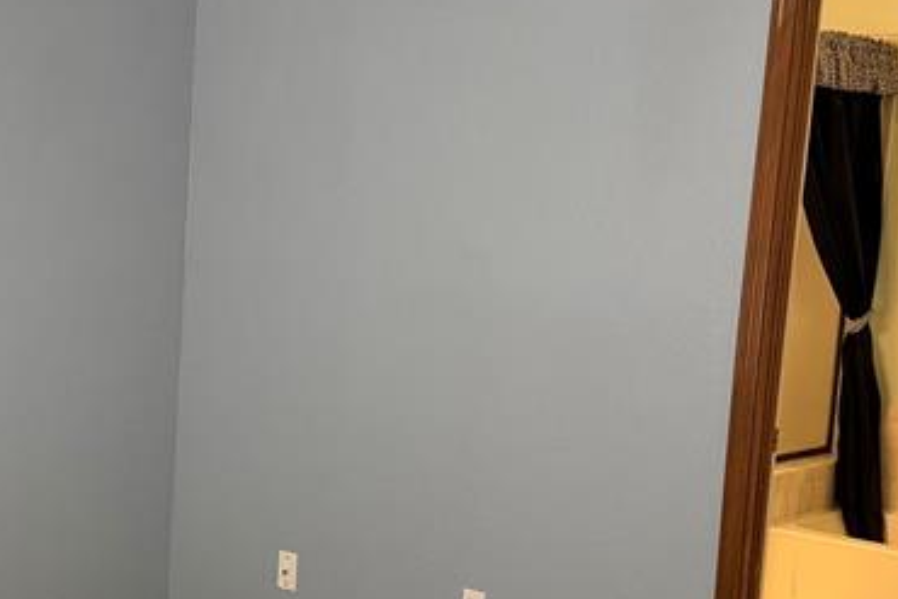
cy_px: 434
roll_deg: -3.1
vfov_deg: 19.6
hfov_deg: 28.9
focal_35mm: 69
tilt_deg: -5.2
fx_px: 1722
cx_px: 260
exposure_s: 1/60
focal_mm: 6.76
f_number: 1.78
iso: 250
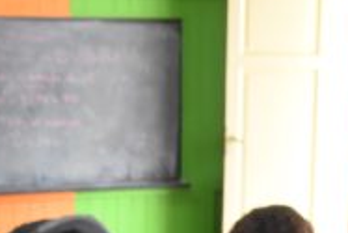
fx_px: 1548
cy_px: 401
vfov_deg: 8.3
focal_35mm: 160
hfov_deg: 12.8
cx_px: 154
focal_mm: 26
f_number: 5.6
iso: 4000
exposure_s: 1/200
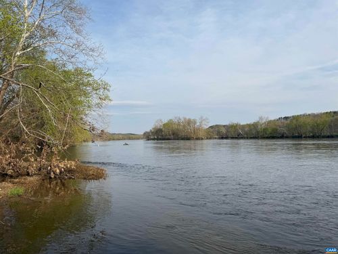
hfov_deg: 71.6
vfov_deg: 56.8
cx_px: 169
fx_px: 234
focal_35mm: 24
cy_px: 127
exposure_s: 1/4167
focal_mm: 6.76
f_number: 1.78
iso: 80
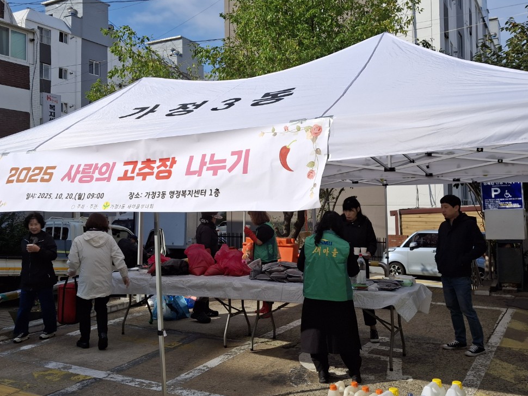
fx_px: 503
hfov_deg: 55.4
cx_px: 270
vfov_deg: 42.9
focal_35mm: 33
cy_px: 190
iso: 25
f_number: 1.8
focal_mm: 4.69
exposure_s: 1/2132
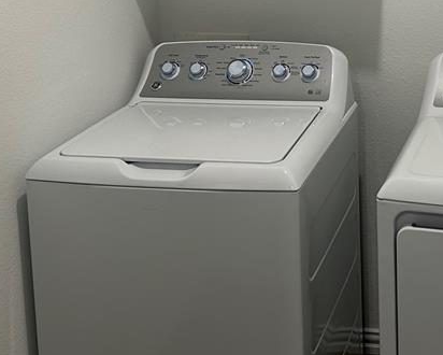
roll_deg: +1.8
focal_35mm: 63
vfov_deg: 22.8
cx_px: 404
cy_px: -38
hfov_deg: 28.8
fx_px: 826
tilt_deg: -6.7
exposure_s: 1/120
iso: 125
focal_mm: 5.7
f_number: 1.5
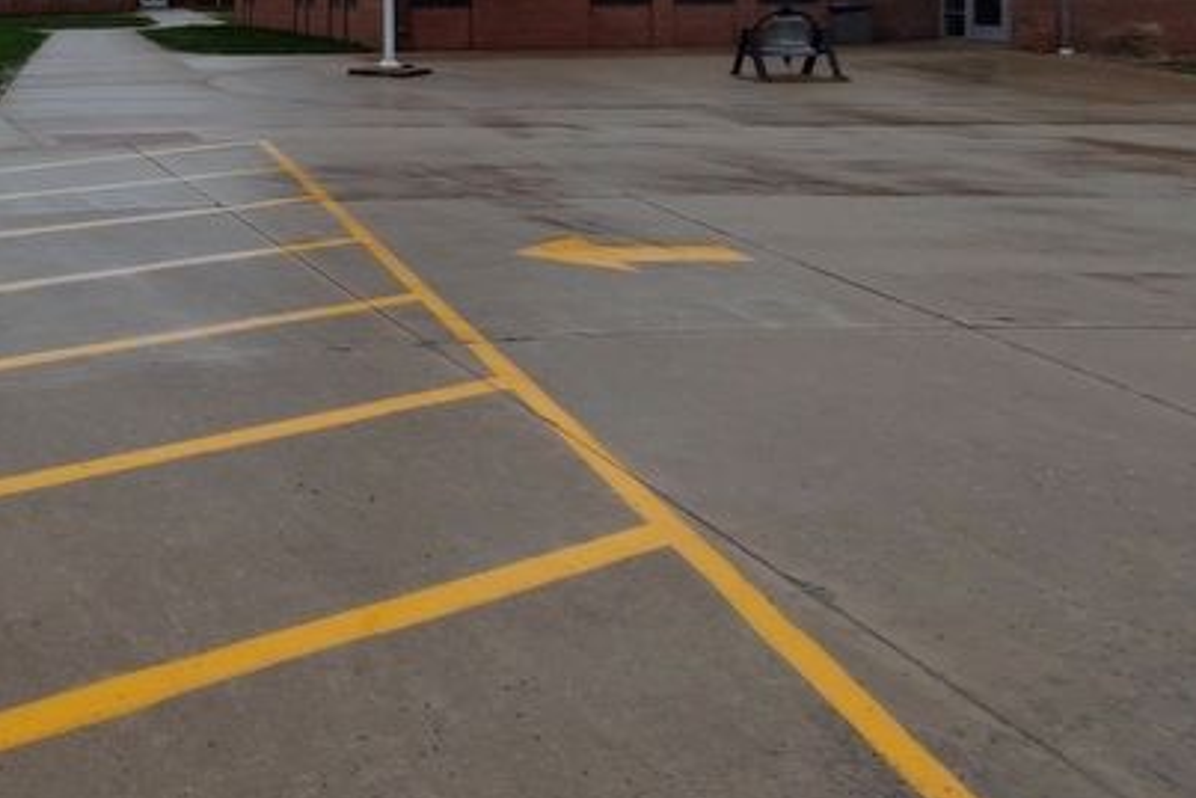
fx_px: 1097
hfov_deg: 48.6
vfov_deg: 36.1
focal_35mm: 33
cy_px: 0
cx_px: 42
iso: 100
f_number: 2.2
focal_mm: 1.66
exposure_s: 1/640
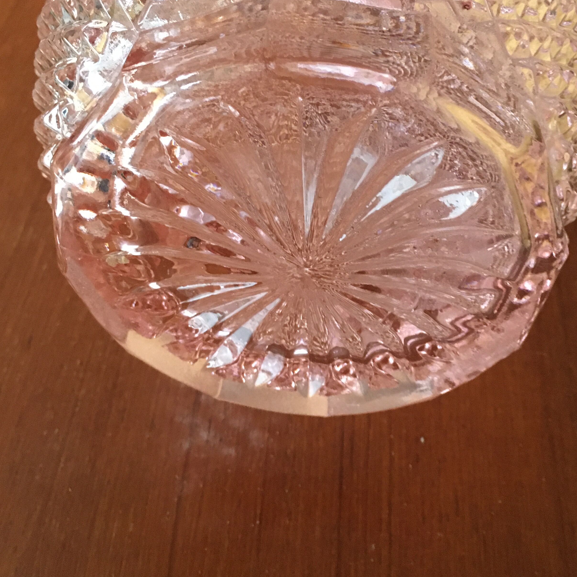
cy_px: 254
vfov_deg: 39.1
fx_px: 811
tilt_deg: -50.4
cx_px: 335
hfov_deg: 39.1
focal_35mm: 43
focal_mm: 4.15
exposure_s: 1/17
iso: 250
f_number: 2.2
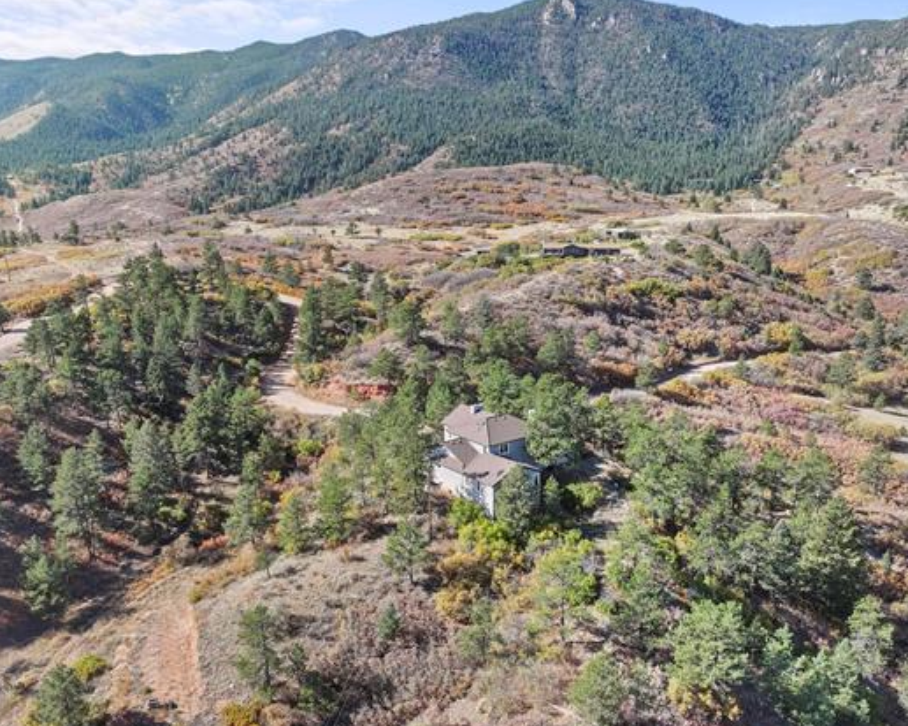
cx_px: 490
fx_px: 779
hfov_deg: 60.4
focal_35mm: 29
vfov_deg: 49.8
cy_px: 412
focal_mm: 12.29
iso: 120
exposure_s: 1/60
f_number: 2.8
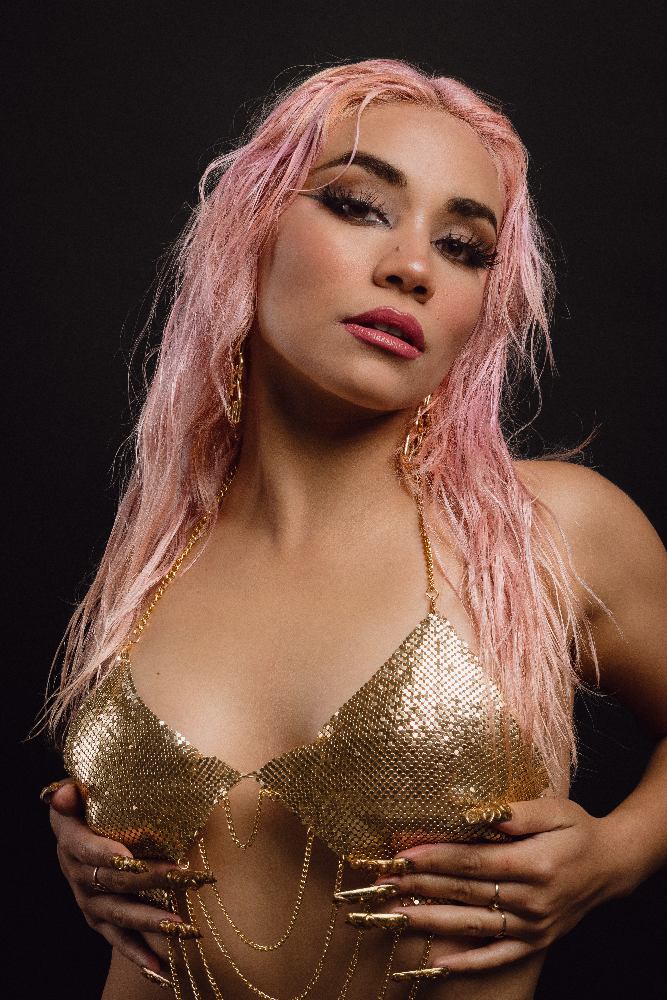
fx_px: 2293
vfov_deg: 24.6
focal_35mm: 82
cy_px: 500
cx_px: 334
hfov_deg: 16.6
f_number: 8
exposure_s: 1/125
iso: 200
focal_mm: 55
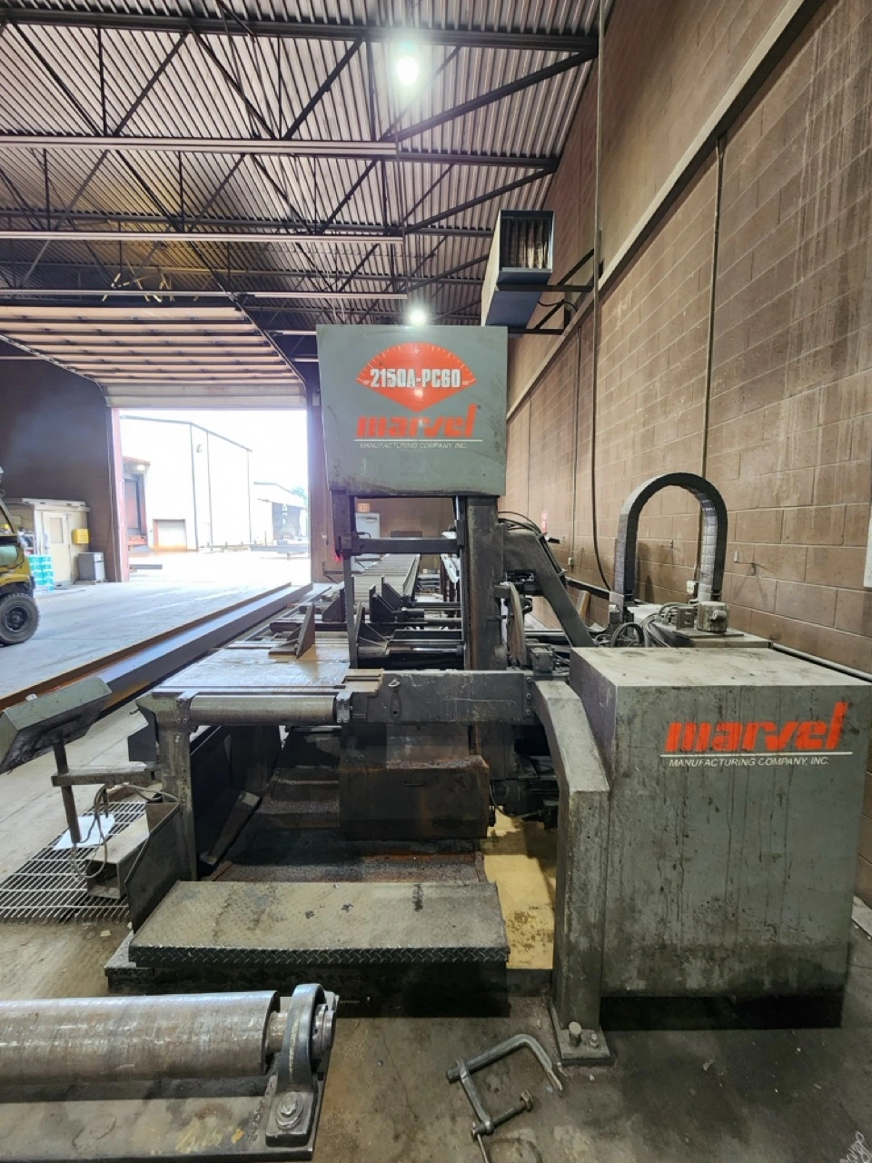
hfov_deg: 89.9
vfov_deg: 106.2
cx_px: 436
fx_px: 437
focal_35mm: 13
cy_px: 582
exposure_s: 1/60
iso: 250
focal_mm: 2.2
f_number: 2.2
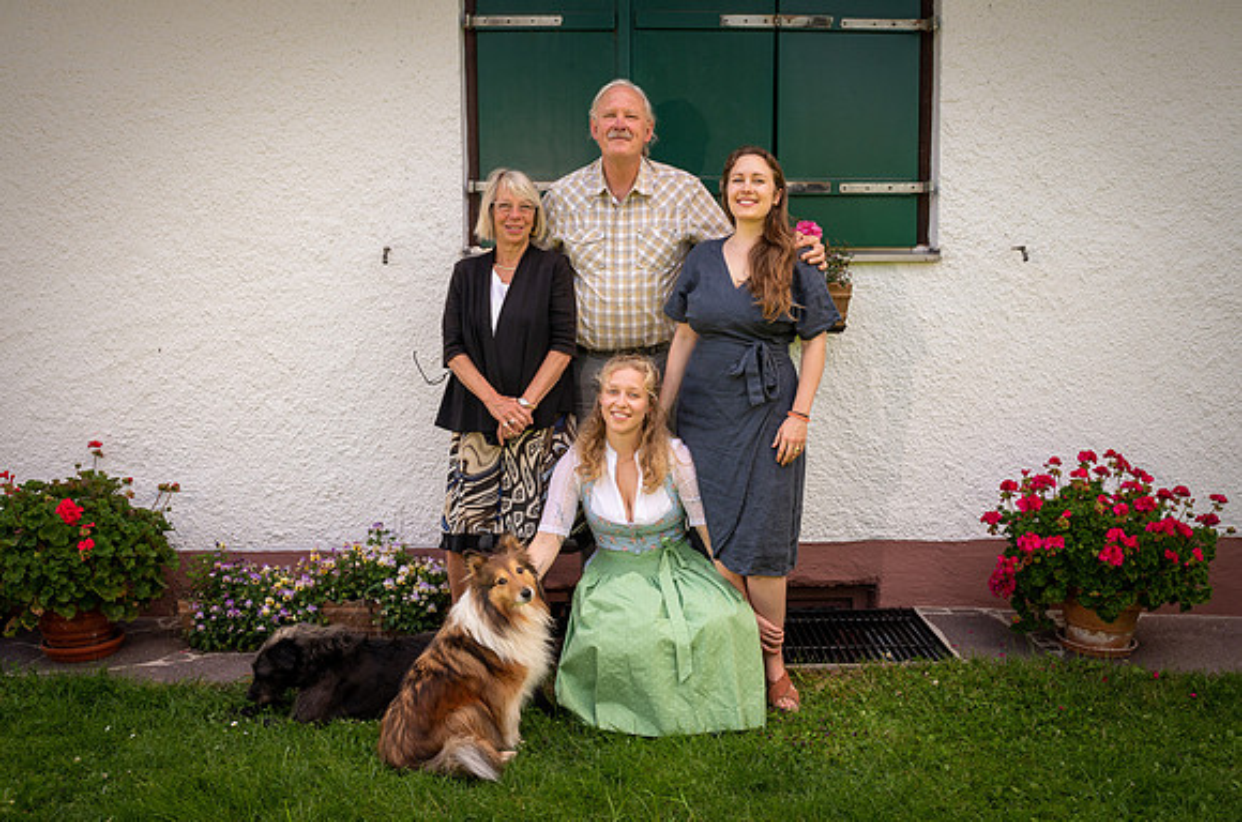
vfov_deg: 38.7
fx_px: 1171
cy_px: 412
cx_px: 660
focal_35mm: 34
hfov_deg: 55.8
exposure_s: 1/200
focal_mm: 30.5
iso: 250
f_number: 10
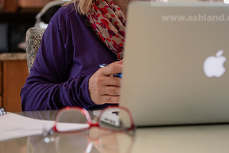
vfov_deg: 15.0
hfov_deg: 22.4
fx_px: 579
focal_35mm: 91
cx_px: 130
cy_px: 32
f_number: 3.2
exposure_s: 1/125
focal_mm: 52
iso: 400
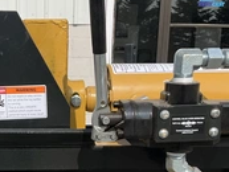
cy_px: 168
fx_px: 444
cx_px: 62
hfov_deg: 28.6
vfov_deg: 21.3
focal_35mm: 67
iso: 25
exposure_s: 1/2058
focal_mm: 3
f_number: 1.8
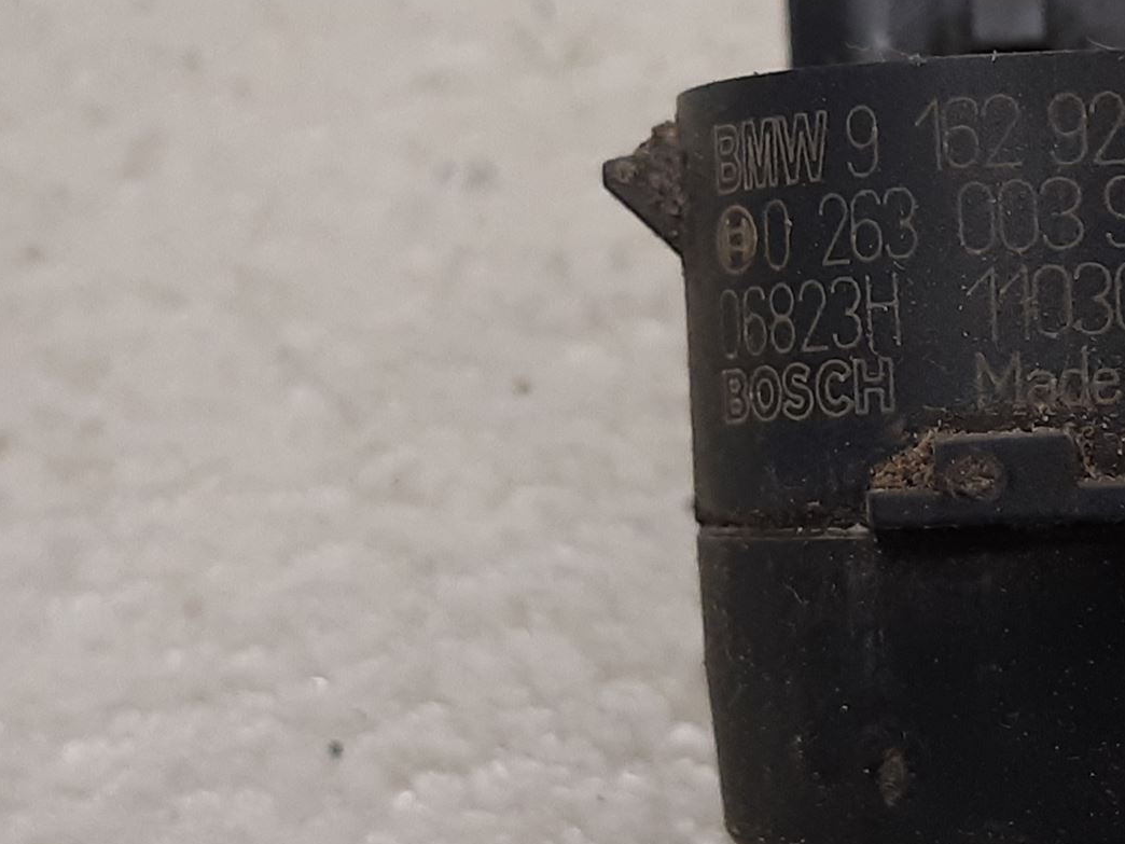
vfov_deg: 28.5
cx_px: 995
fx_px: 1657
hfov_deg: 35.5
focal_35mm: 51
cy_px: 317
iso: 125
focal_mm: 3.93
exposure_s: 1/50
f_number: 1.7
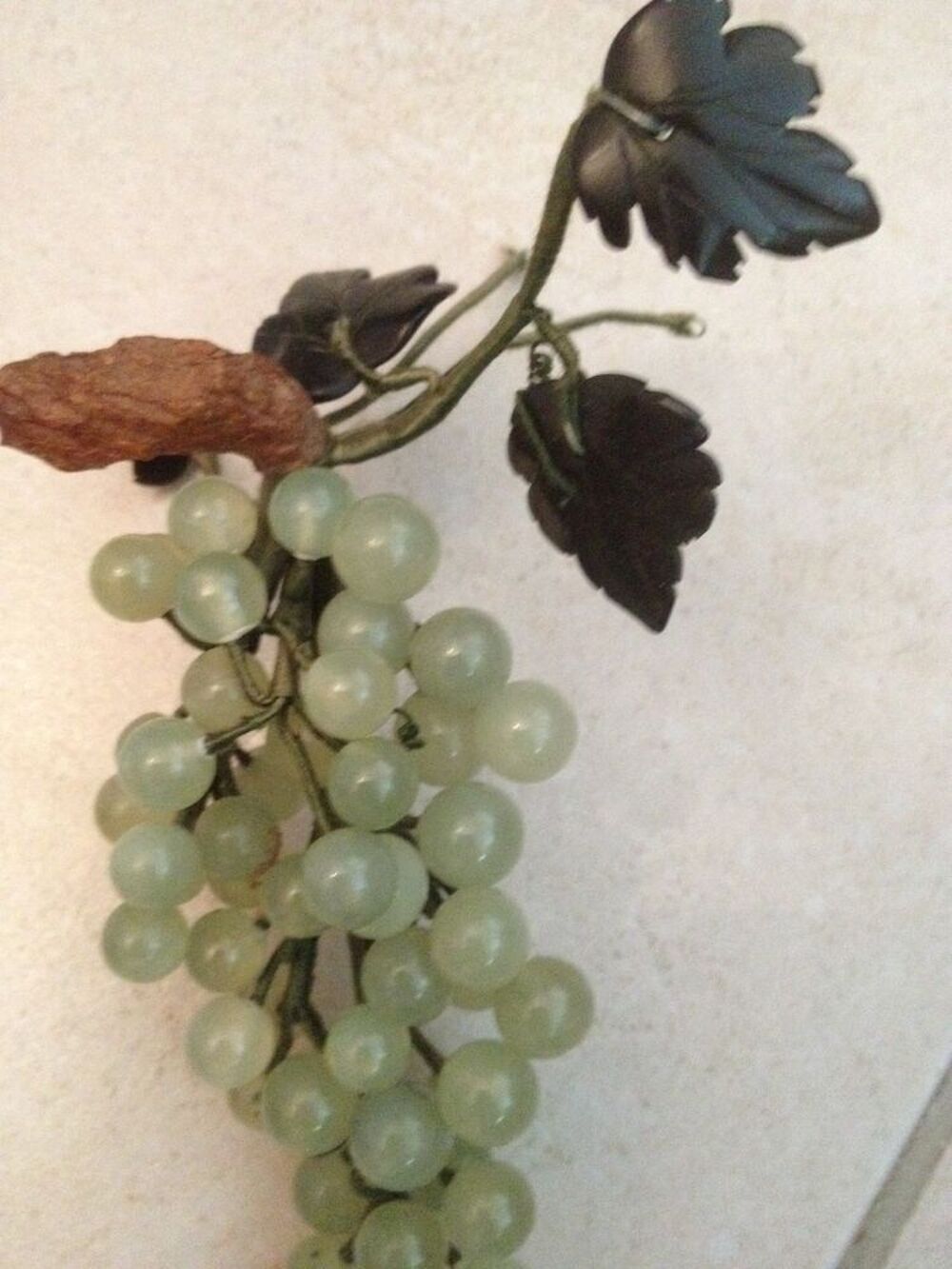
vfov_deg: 52.6
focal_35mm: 35
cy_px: 634
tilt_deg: -79.8
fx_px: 1283
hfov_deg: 40.7
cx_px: 476
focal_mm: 4.28
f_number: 2.4
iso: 640
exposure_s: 1/15
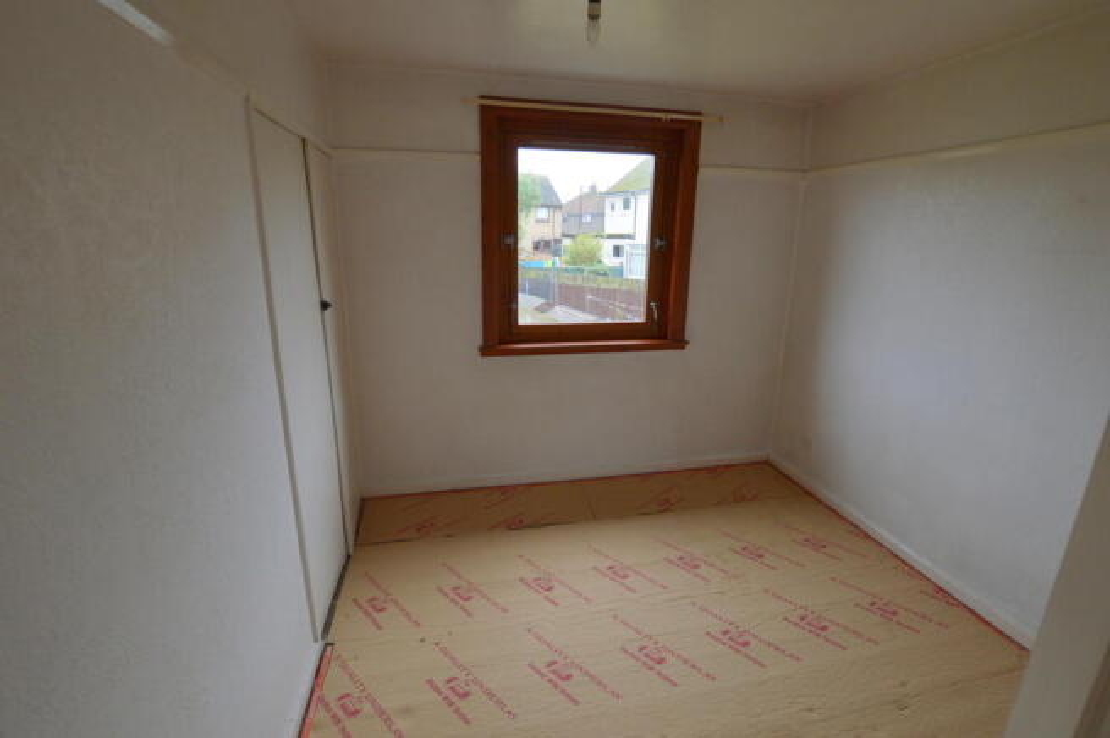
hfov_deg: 100.4
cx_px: 555
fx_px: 462
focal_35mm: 15
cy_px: 369
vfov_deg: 77.2
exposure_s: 1/125
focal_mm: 10
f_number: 5.6
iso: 360
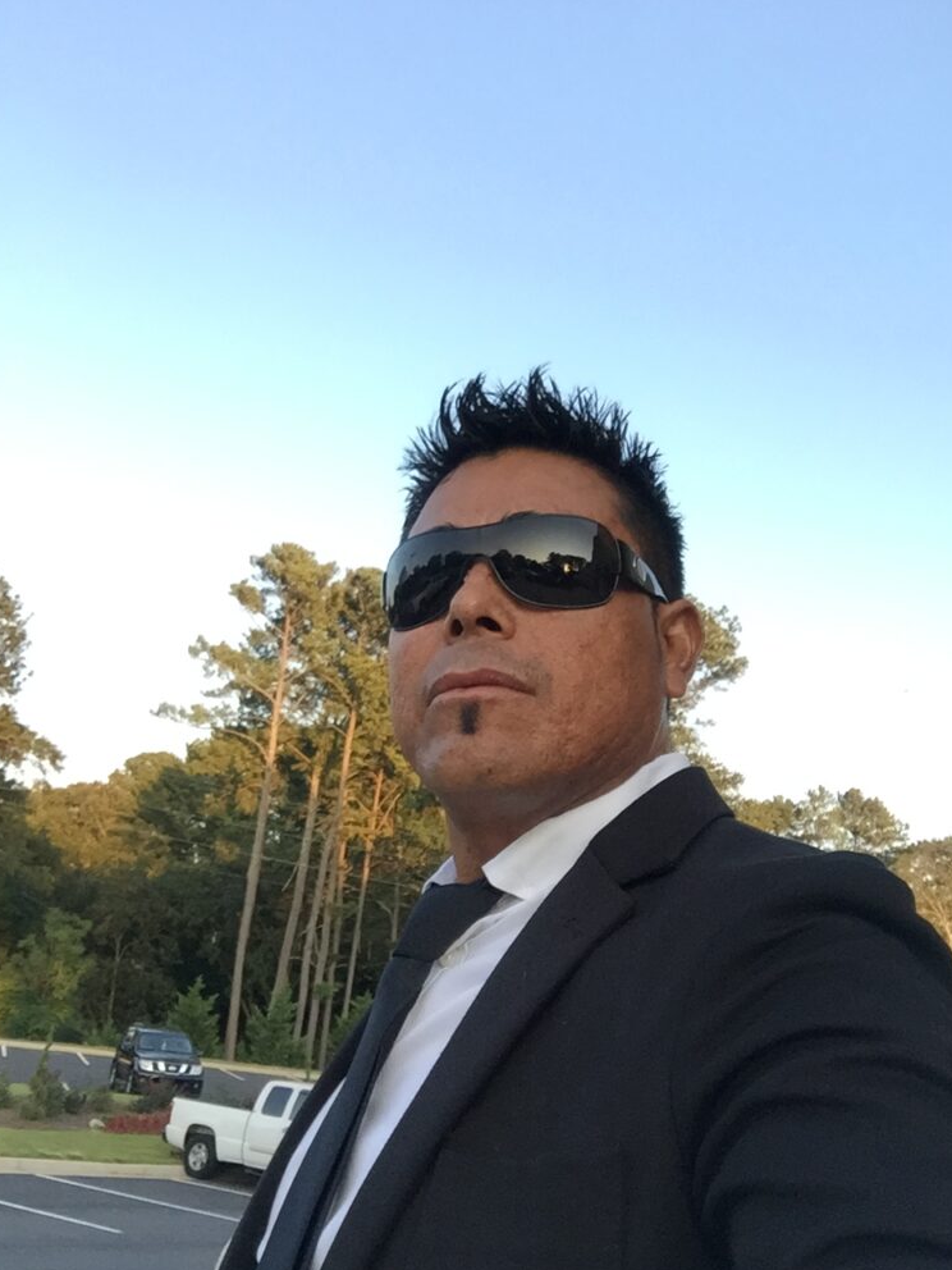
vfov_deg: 56.8
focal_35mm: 32
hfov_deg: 44.2
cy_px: 631
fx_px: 1173
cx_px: 476
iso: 40
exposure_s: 1/120
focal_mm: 2.65
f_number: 2.2
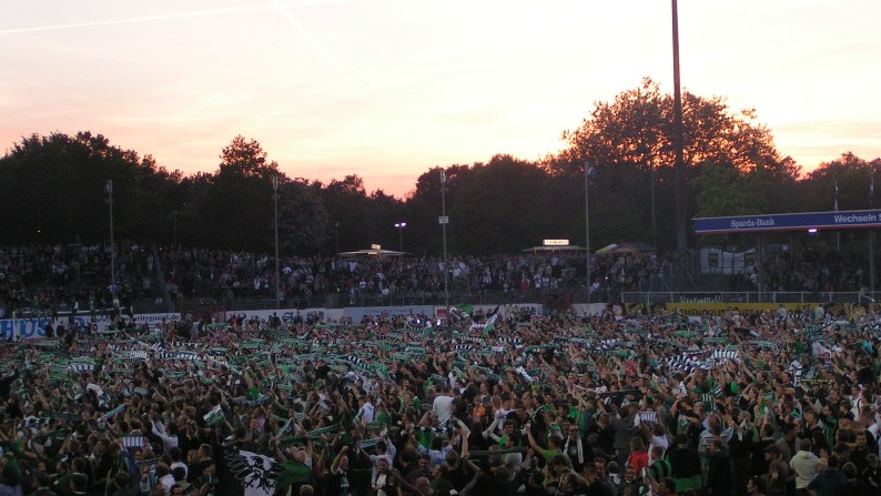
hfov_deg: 26.8
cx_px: 440
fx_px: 1846
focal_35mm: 79
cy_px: 237
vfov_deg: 15.3
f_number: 3.2
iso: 125
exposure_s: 1/125
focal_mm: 11
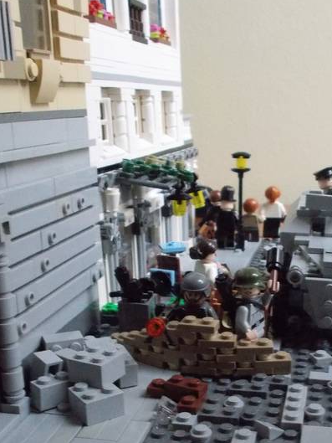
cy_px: 327
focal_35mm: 51
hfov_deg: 28.4
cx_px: 212
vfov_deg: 36.7
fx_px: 652
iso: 800
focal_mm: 5.3
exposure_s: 1/60
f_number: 3.4
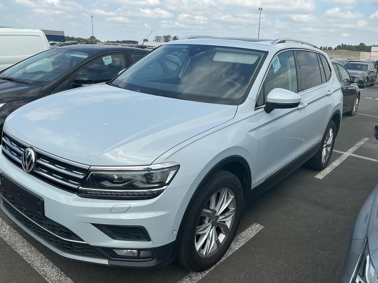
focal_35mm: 29
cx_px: 189
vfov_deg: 48.2
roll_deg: +2.0
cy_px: 142
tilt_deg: -14.9
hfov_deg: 61.7
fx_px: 317
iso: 25
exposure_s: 1/1786
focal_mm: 3
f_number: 1.8
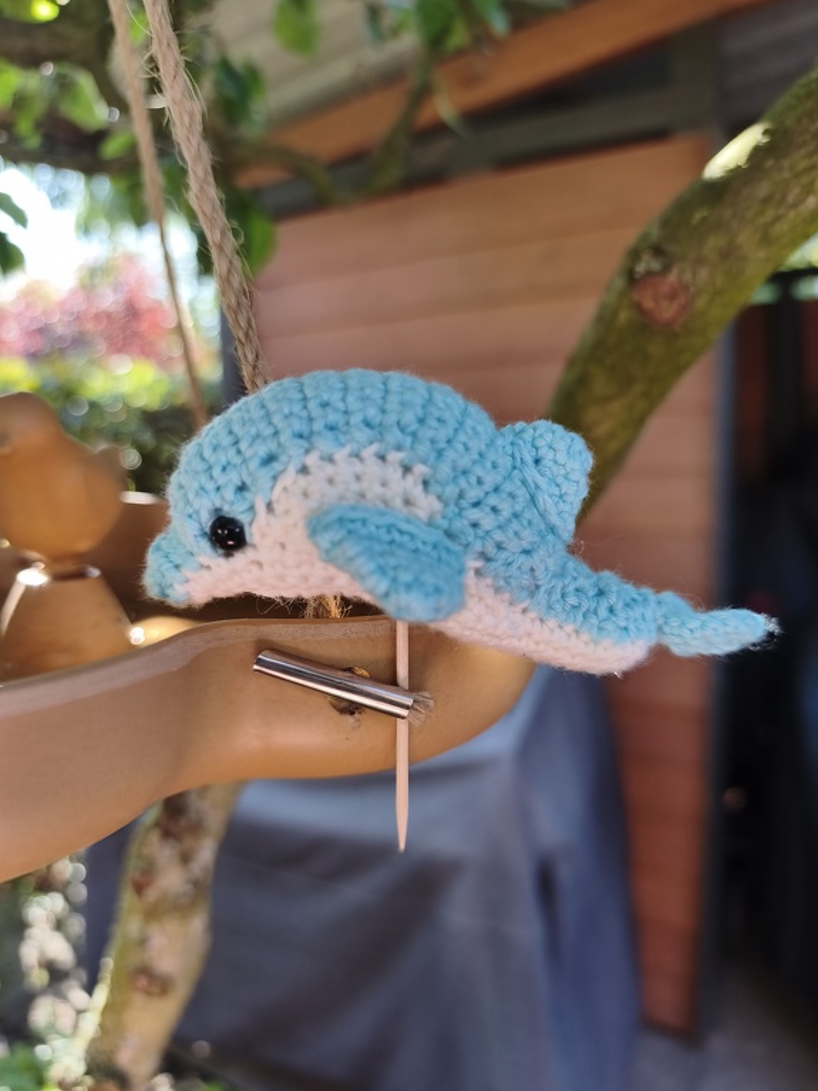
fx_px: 756
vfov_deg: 71.6
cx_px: 404
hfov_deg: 56.8
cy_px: 559
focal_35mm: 24
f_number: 1.7
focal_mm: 6.06
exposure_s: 1/100
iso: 64
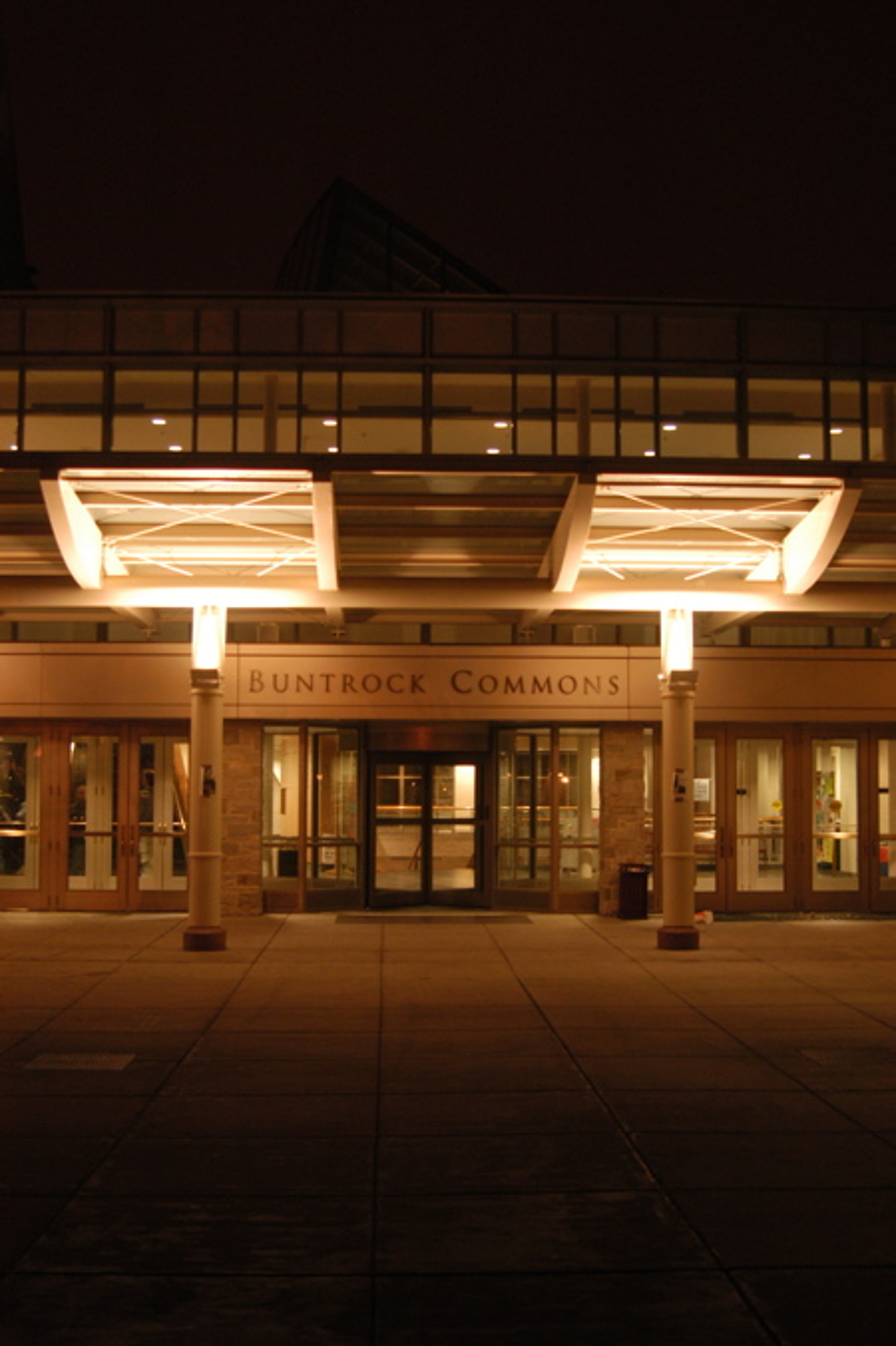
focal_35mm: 42
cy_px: 673
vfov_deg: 46.4
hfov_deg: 31.9
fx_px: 1569
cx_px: 448
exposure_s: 1/15
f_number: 2.8
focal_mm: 28
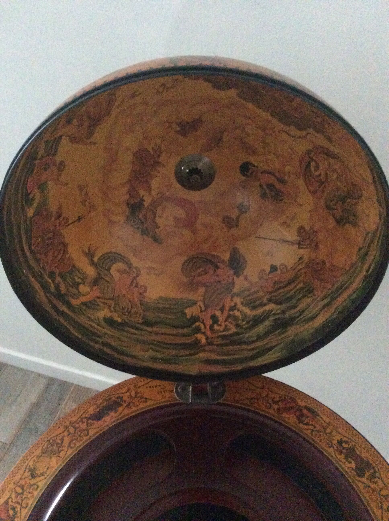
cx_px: 194
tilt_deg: -46.1
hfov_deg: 44.1
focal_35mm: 32
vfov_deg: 56.9
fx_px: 481
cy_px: 260
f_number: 2.4
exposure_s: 1/17
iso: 800
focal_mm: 3.3
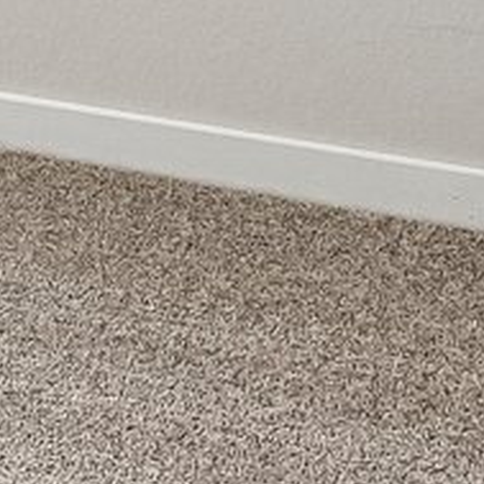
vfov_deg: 11.5
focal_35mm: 129
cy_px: -631
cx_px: -576
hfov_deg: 11.7
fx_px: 2041
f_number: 8
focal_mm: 14
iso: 250
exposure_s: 1/15
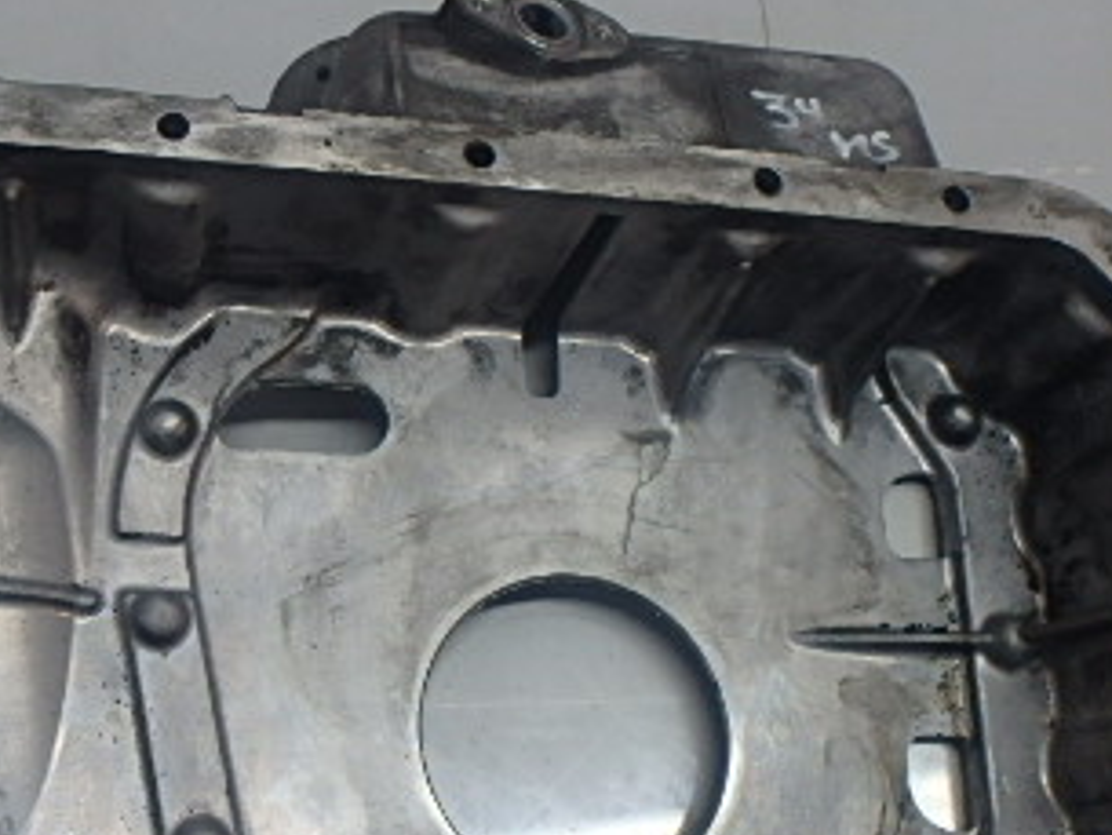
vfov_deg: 32.6
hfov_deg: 42.2
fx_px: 1414
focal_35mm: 44
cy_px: 565
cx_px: 346
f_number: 3.5
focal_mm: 3.7
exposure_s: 1/60
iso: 200
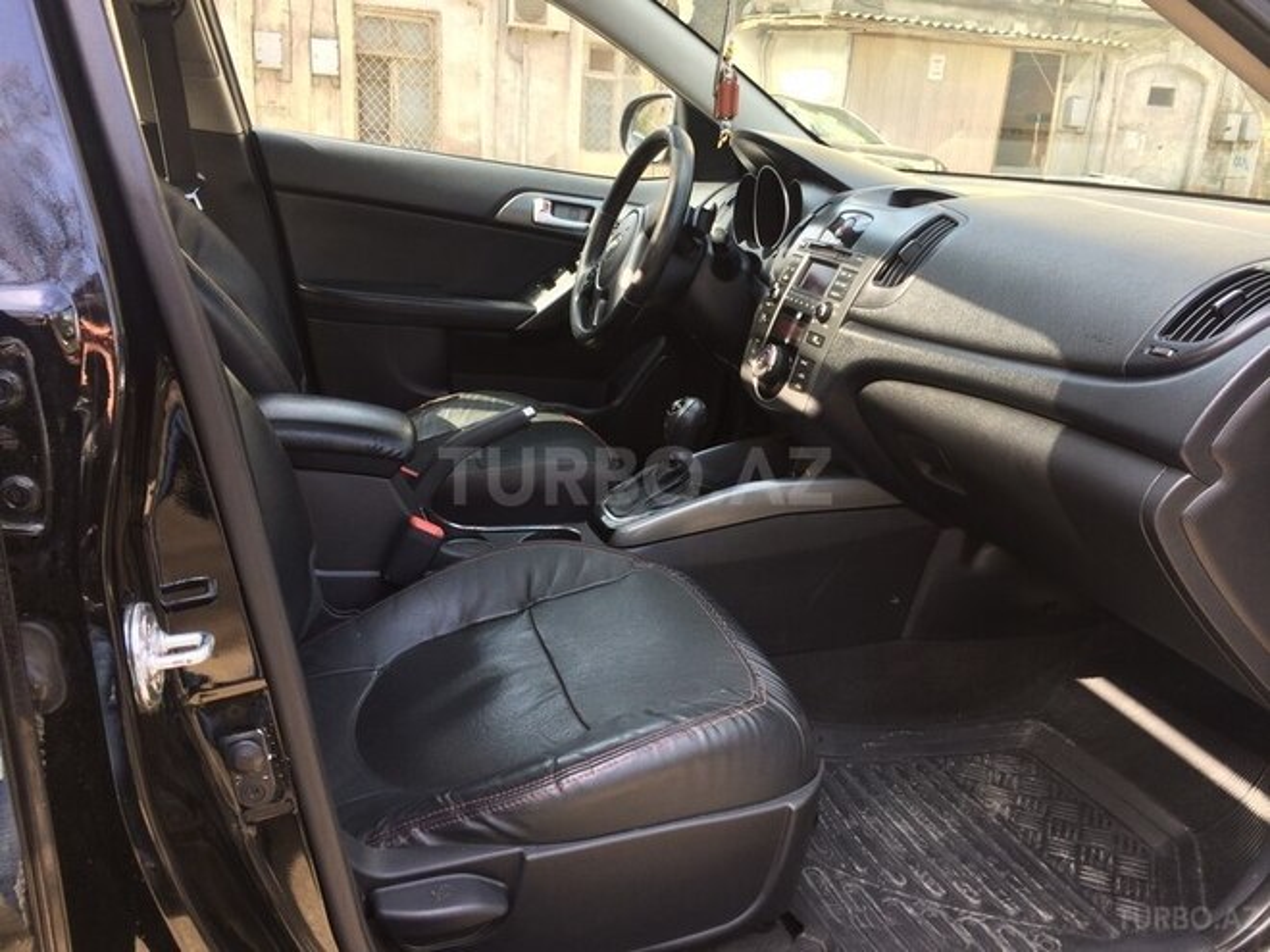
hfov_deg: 61.7
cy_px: 476
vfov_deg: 48.2
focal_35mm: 29
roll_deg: -2.5
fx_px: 1064
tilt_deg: -18.6
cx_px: 635
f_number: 2.2
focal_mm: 4.15
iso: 50
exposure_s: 1/100
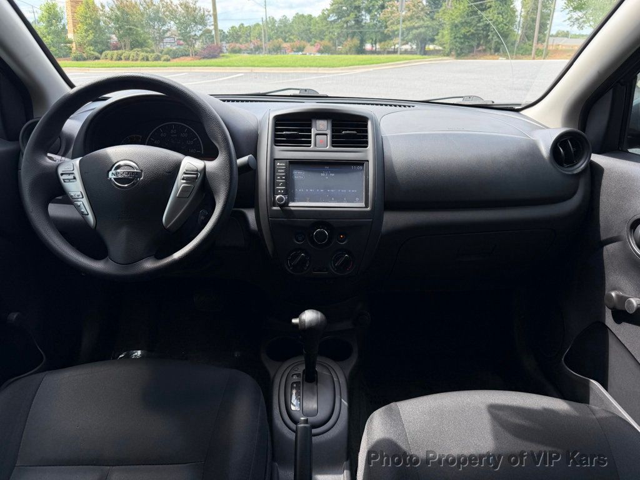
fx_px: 444
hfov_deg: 71.6
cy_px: 240
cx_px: 320
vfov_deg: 56.8
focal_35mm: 24
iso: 80
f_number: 1.78
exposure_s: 1/1046
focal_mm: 6.76
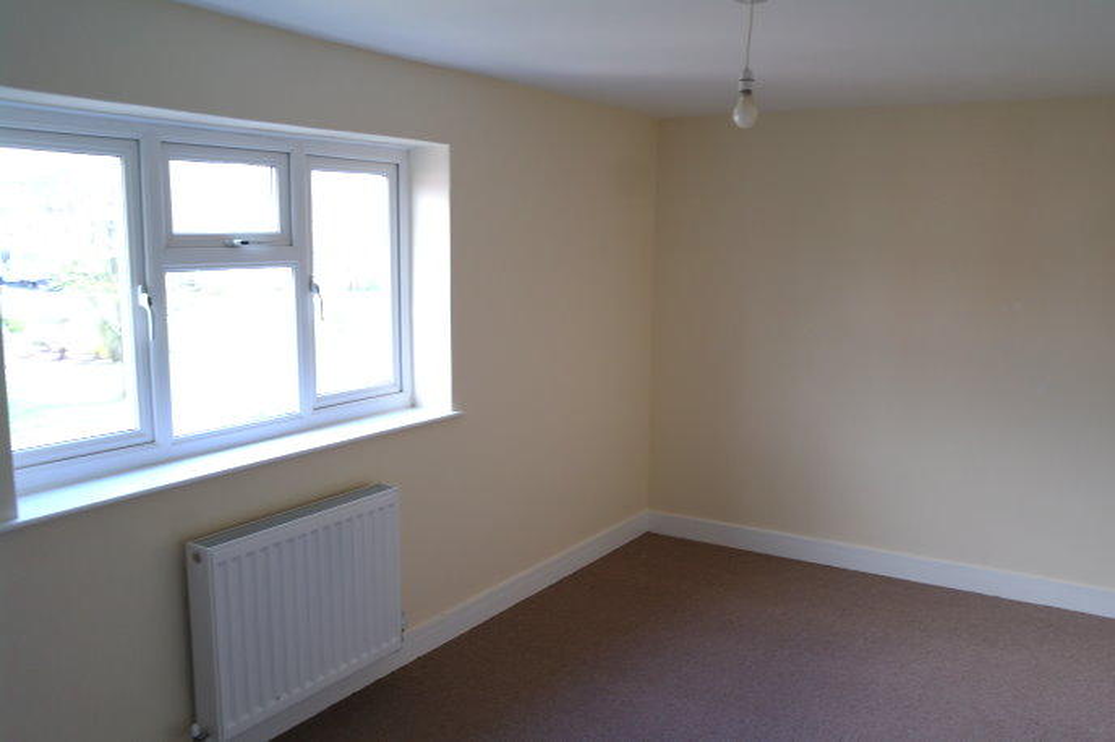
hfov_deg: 63.7
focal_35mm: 29
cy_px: 371
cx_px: 558
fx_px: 898
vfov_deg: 44.9
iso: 120
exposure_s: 1/40
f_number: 3.8
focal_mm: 19
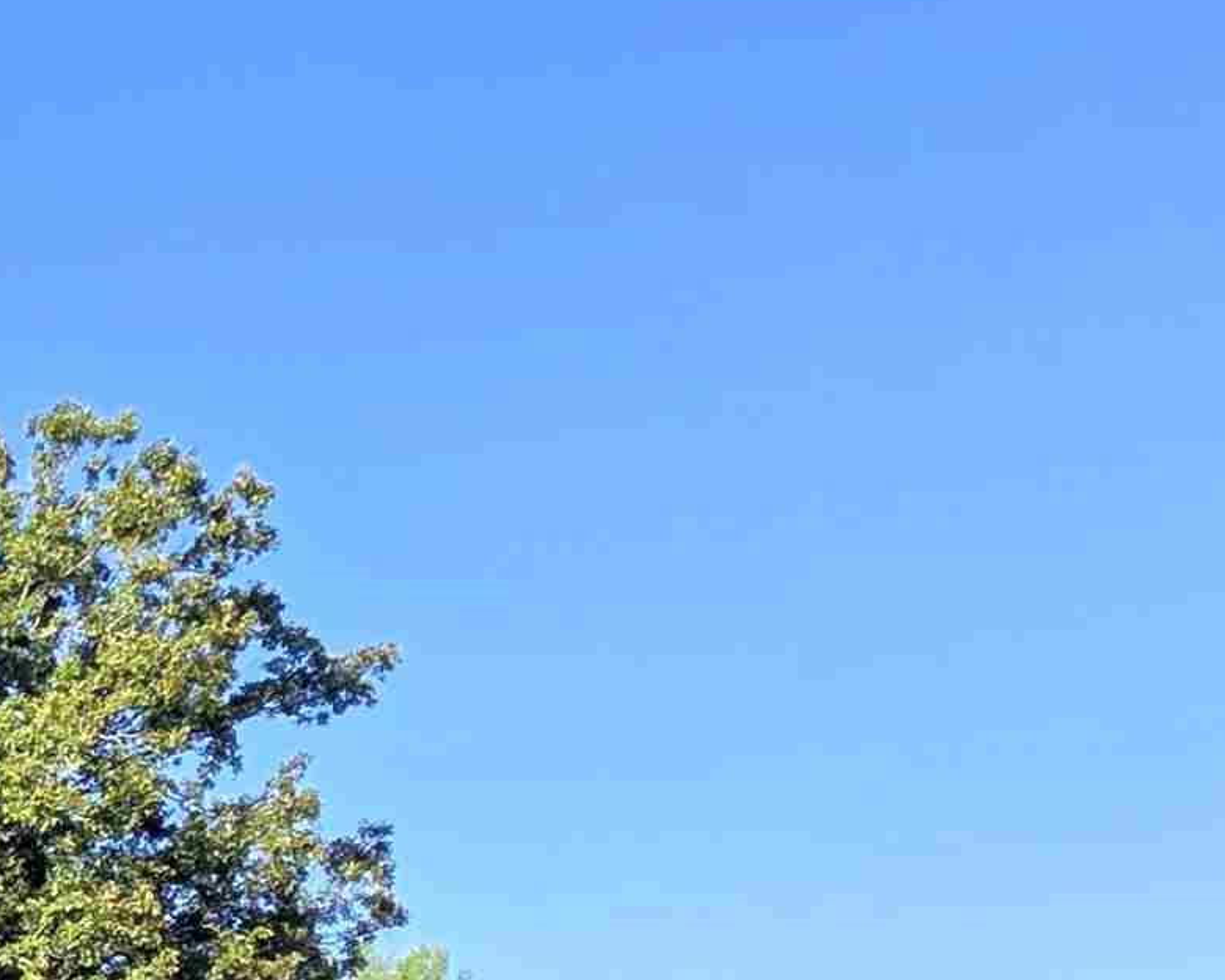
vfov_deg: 23.2
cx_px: -1049
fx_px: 1813
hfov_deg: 21.4
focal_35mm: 50
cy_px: 1534
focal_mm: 2.2
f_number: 1.9
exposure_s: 1/950
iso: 40
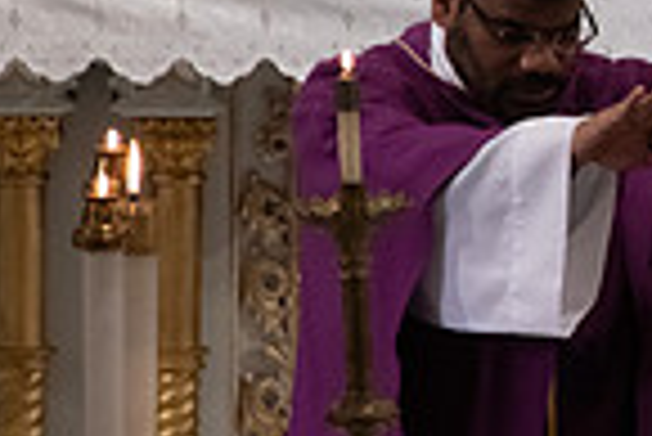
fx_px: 21755
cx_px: 1088
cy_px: 160
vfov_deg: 1.1
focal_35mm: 1200
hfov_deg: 1.7
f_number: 10
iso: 4000
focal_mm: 300
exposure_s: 1/100
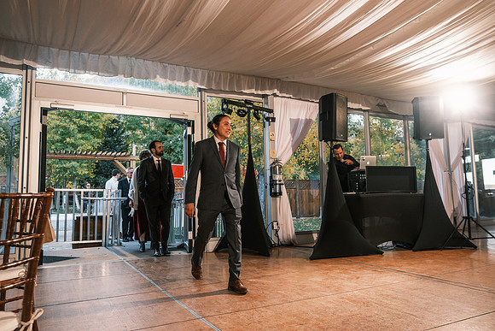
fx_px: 371
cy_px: 166
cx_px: 248
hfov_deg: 67.4
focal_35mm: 27
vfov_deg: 48.0
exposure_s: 1/250
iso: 400
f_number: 2.8
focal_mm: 18
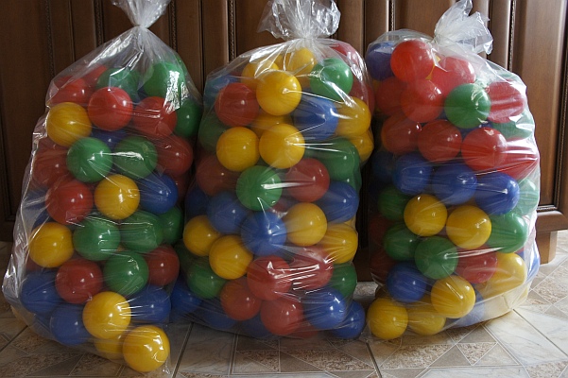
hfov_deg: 62.0
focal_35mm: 30
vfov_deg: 43.6
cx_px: 284
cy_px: 189
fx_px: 473
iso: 800
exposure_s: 1/30
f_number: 4
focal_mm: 20
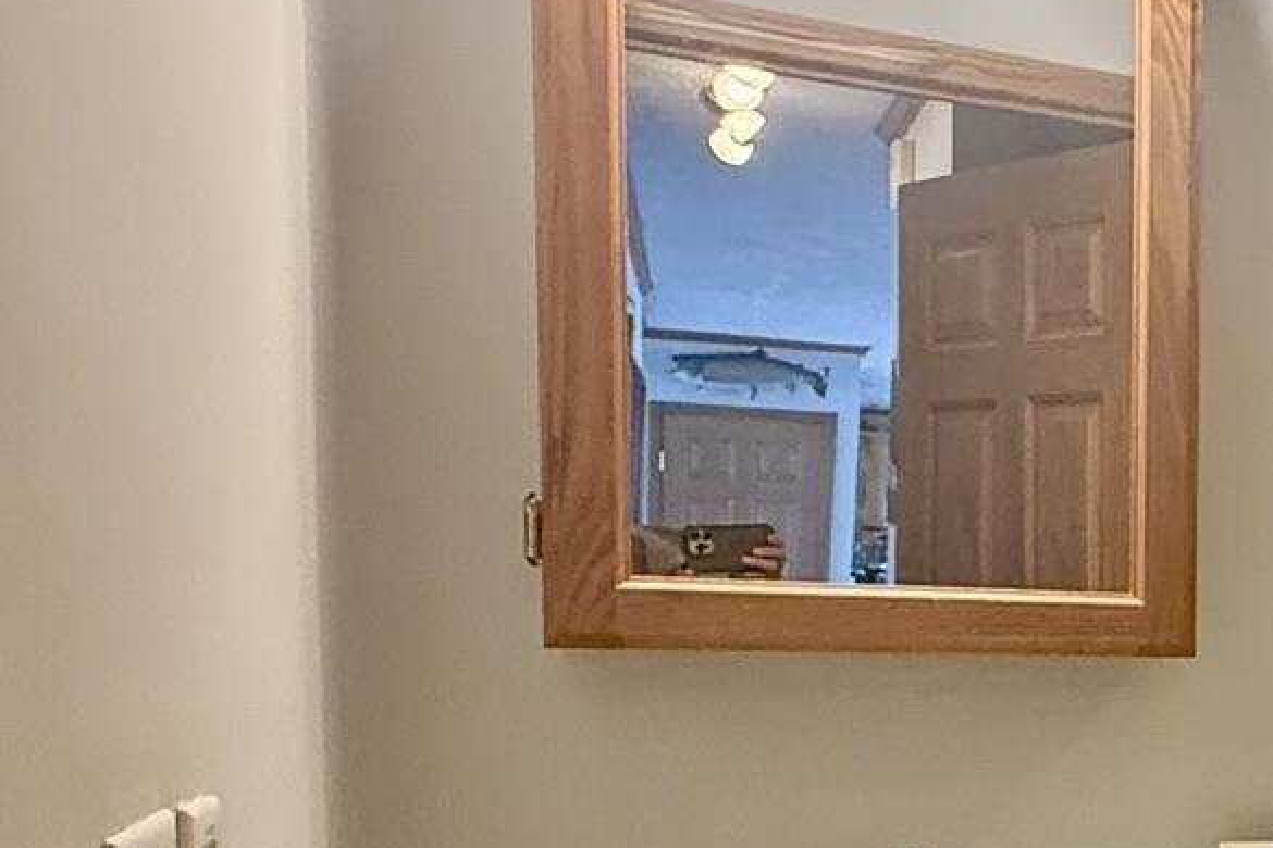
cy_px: 737
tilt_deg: -3.7
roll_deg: -4.1
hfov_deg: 27.6
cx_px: 1880
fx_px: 1803
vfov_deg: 25.8
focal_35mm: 51
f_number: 2.2
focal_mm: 2.22
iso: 400
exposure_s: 1/60
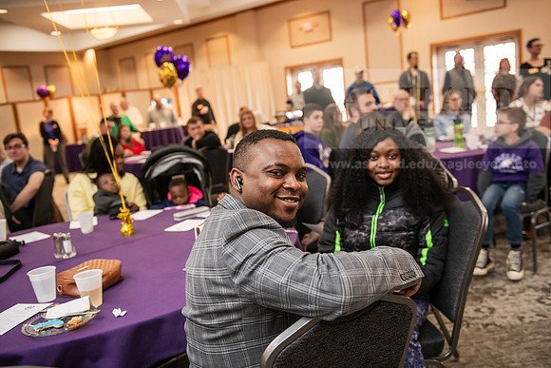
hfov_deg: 54.4
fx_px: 536
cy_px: 184
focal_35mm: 35
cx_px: 276
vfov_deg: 37.9
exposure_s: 1/160
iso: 2500
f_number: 3.2
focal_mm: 35
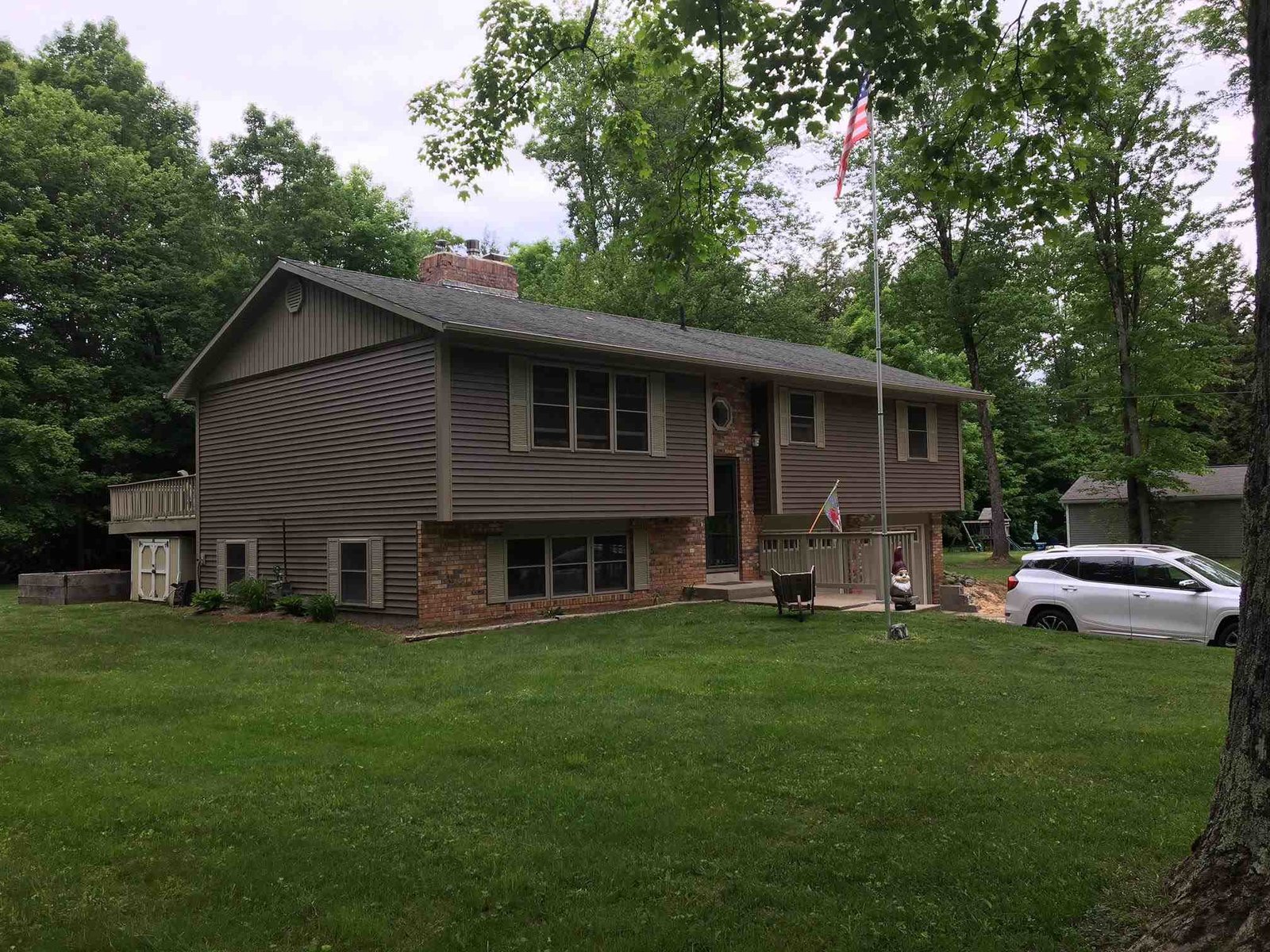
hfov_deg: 61.7
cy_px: 476
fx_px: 1064
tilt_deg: +3.1
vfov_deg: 48.2
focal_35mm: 29
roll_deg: +2.1
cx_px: 635
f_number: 2.2
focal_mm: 4.15
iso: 25
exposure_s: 1/381
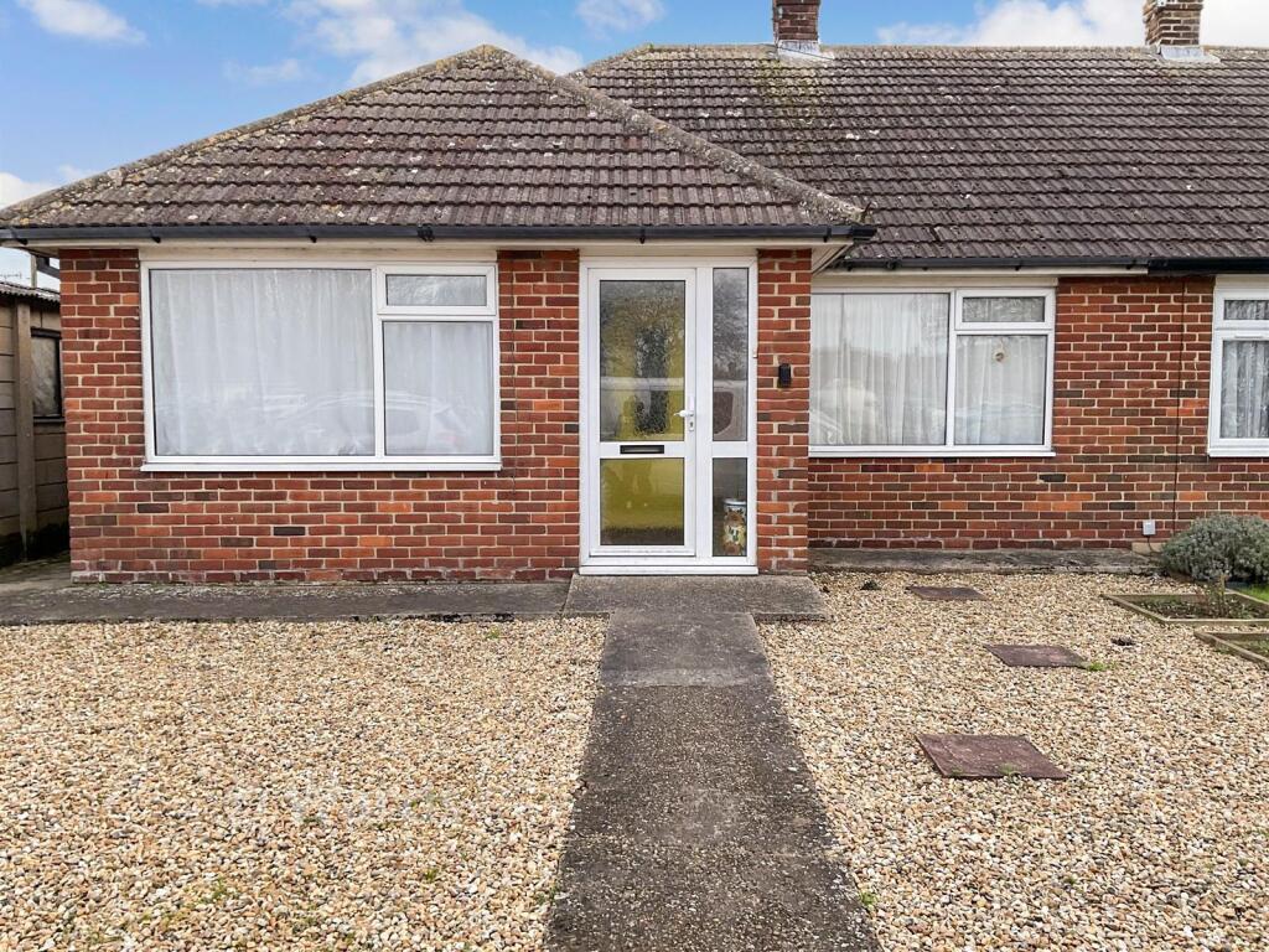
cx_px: 634
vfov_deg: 48.2
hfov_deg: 61.7
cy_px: 476
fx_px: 1063
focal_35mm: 29
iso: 20
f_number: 1.8
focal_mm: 3
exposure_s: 1/120
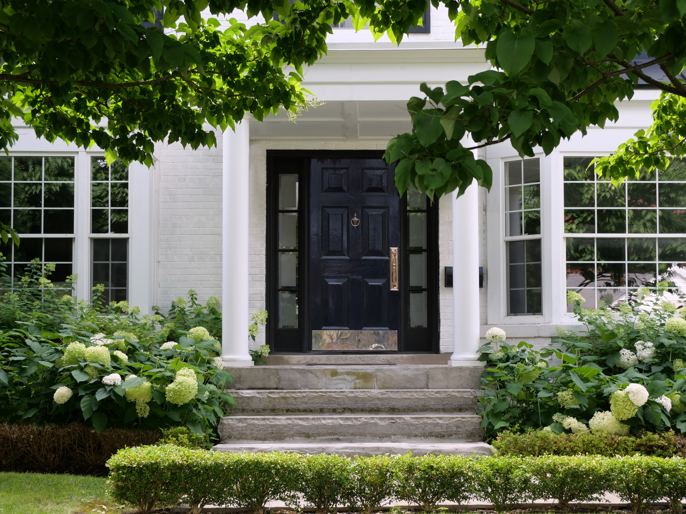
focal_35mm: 46
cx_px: 343
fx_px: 912
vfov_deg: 31.5
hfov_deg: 41.2
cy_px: 257
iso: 200
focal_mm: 23
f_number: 7.1
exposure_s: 1/60
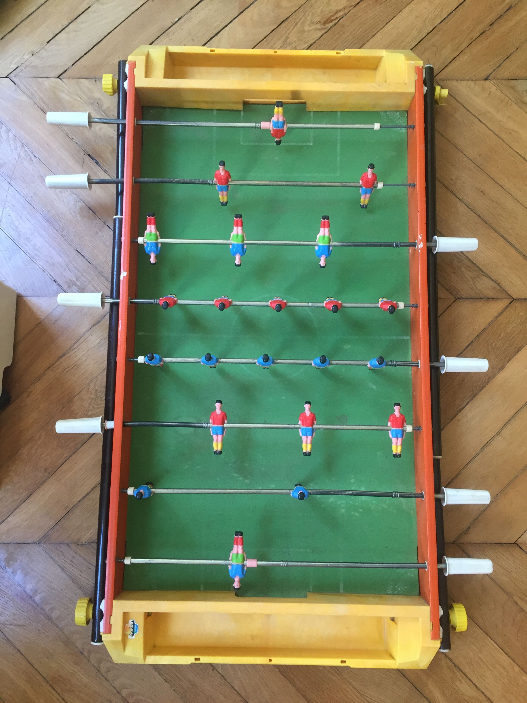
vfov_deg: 61.7
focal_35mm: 29
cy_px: 352
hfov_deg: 48.2
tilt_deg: -80.8
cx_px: 264
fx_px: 589
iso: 125
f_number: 2.2
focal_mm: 4.15
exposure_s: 1/33
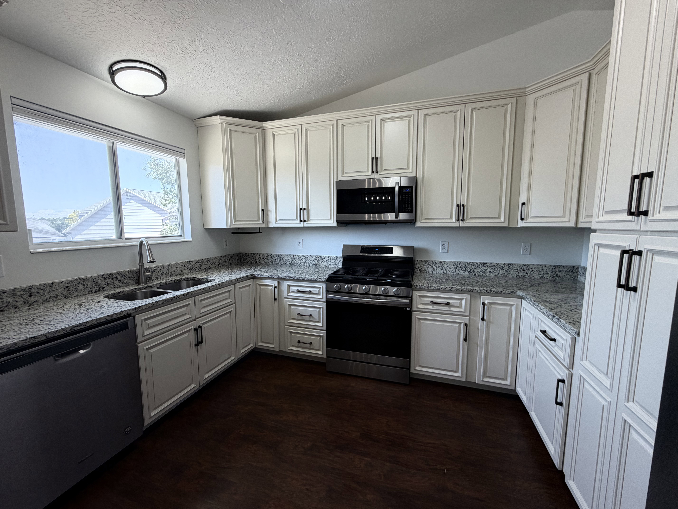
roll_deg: +0.2
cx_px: 339
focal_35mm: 14
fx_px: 274
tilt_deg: -6.2
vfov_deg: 85.7
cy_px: 254
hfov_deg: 102.1
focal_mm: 2.22
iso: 100
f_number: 2.2
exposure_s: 1/120
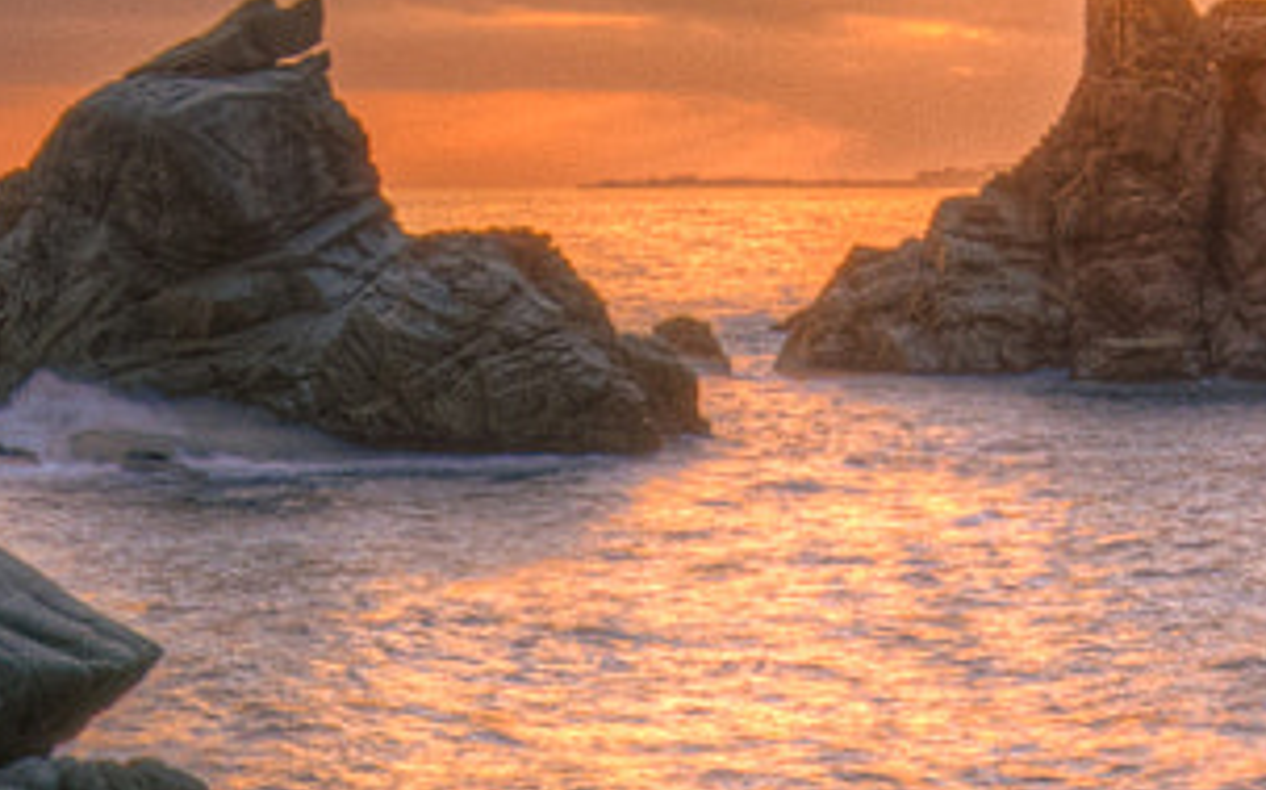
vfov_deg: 10.0
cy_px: 851
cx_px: 577
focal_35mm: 129
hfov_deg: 16.2
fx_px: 4448
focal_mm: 16
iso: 100
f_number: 18
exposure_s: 1/1.25
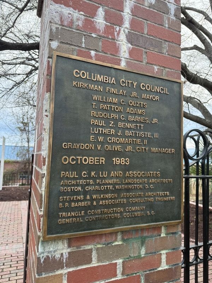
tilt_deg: +9.1
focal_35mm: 24
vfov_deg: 71.6
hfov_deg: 56.8
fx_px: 196
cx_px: 106
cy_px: 142
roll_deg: -2.3
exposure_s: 1/114
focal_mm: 6.76
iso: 200
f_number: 1.78
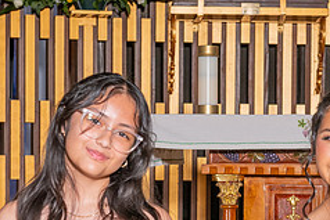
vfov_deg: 8.0
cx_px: 311
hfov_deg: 11.9
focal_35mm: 171
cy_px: 232
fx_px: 1568
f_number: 7.1
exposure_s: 1/160
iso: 320
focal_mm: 60
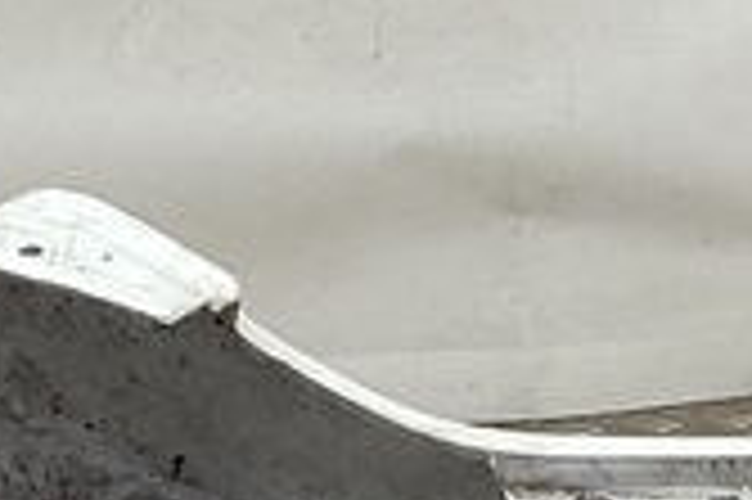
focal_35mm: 182
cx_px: 581
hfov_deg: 11.3
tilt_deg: -31.3
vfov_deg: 7.1
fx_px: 3798
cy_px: 1149
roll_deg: +2.7
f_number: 1.8
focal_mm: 3
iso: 25
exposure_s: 1/120
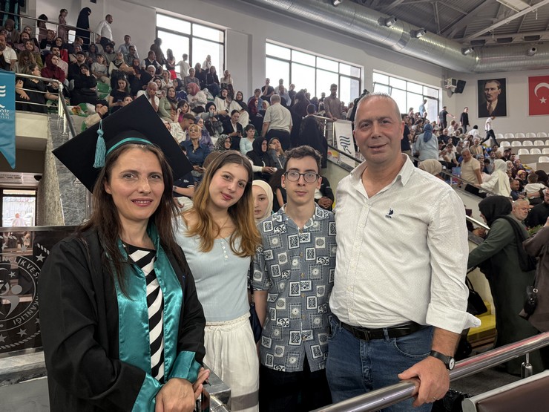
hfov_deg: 71.6
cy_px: 206
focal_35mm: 24
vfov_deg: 56.8
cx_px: 274
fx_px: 381
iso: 200
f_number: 1.78
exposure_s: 1/87
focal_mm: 6.76
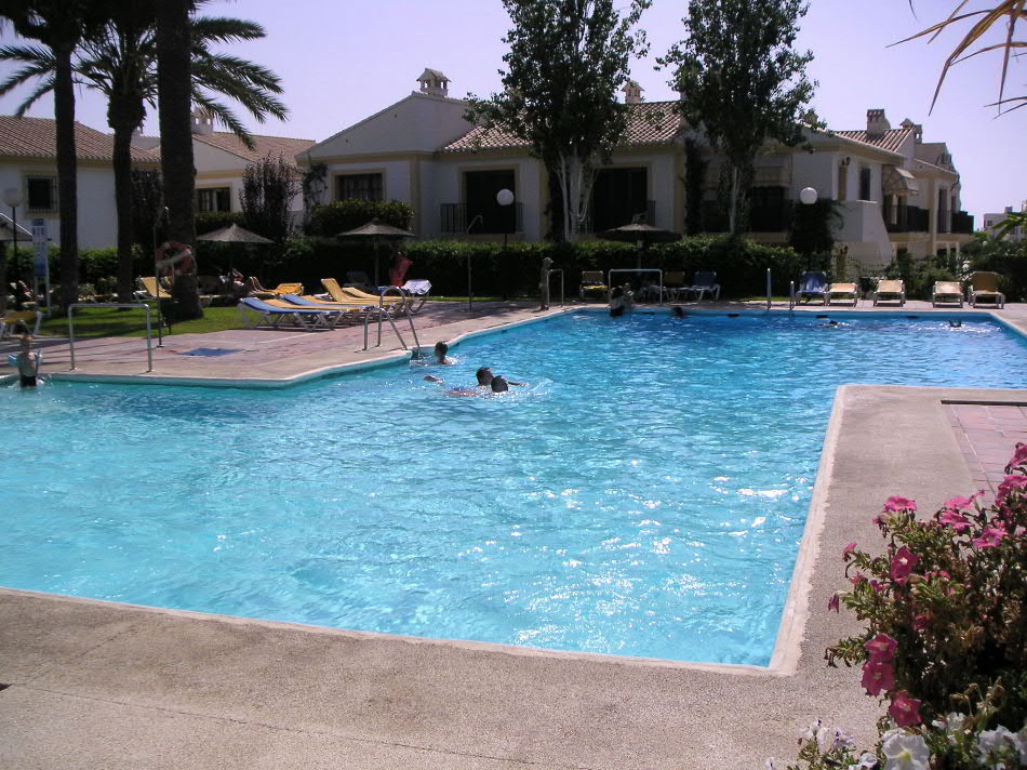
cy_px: 385
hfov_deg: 50.1
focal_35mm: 37
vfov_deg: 38.6
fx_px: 1097
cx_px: 514
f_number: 6.7
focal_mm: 5.7
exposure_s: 1/350
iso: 50
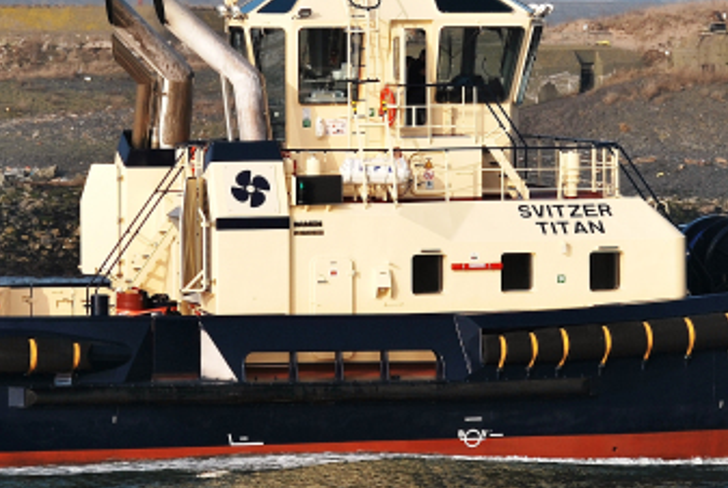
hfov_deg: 8.3
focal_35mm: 249
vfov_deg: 5.5
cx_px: 352
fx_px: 5044
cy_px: 82
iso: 100
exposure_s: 1/500
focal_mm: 70
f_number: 5.6
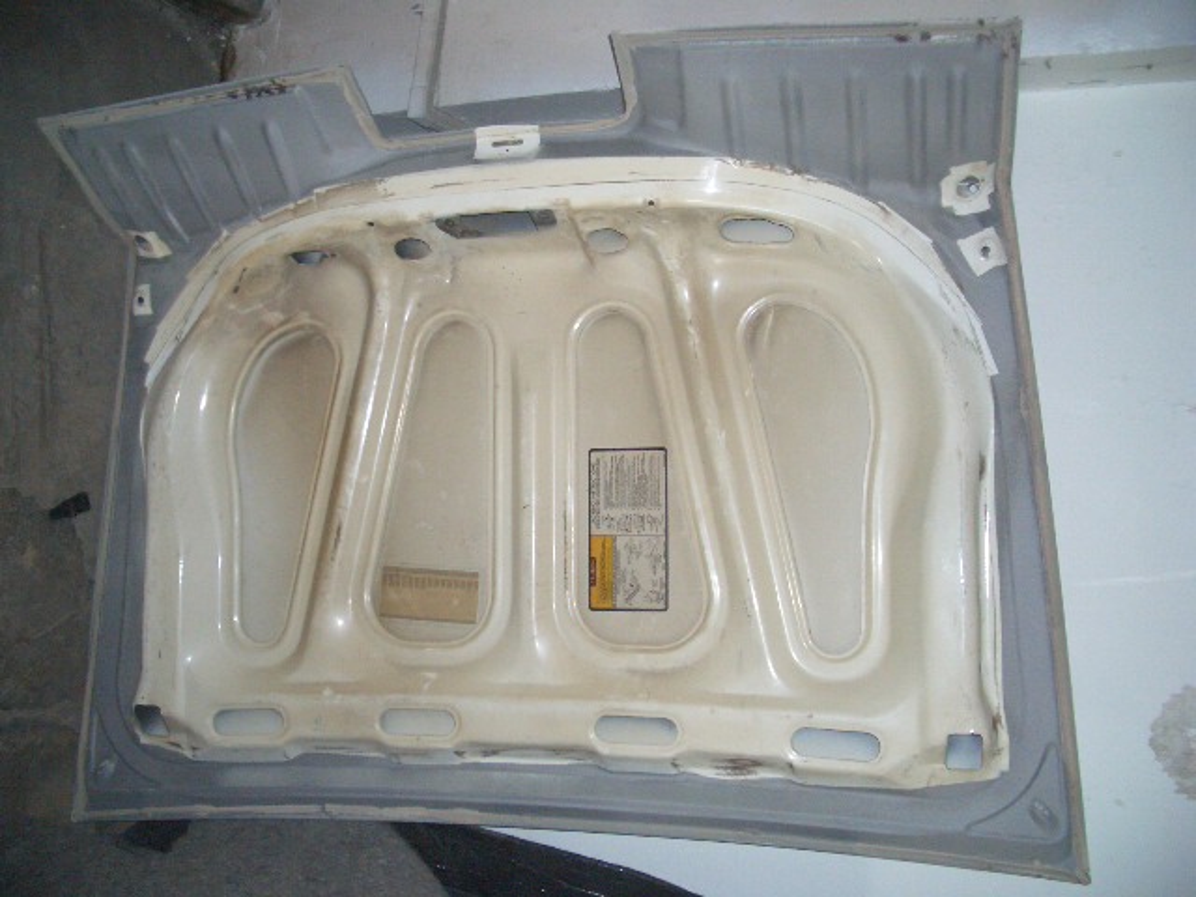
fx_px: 1209
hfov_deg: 52.6
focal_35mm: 35
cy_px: 448
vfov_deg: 40.7
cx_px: 598
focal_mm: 5.8
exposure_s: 1/60
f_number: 2.6
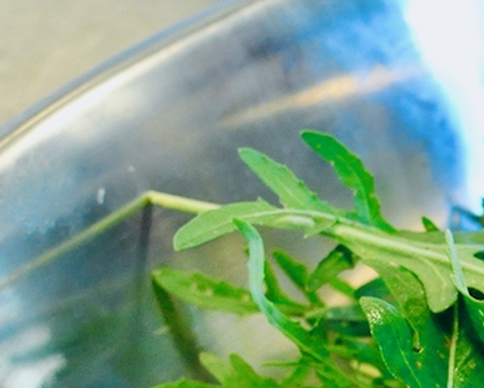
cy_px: 477
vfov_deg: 8.0
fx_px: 2750
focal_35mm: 192
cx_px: 877
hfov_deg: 9.6
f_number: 4
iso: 1600
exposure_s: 1/60
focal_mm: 35
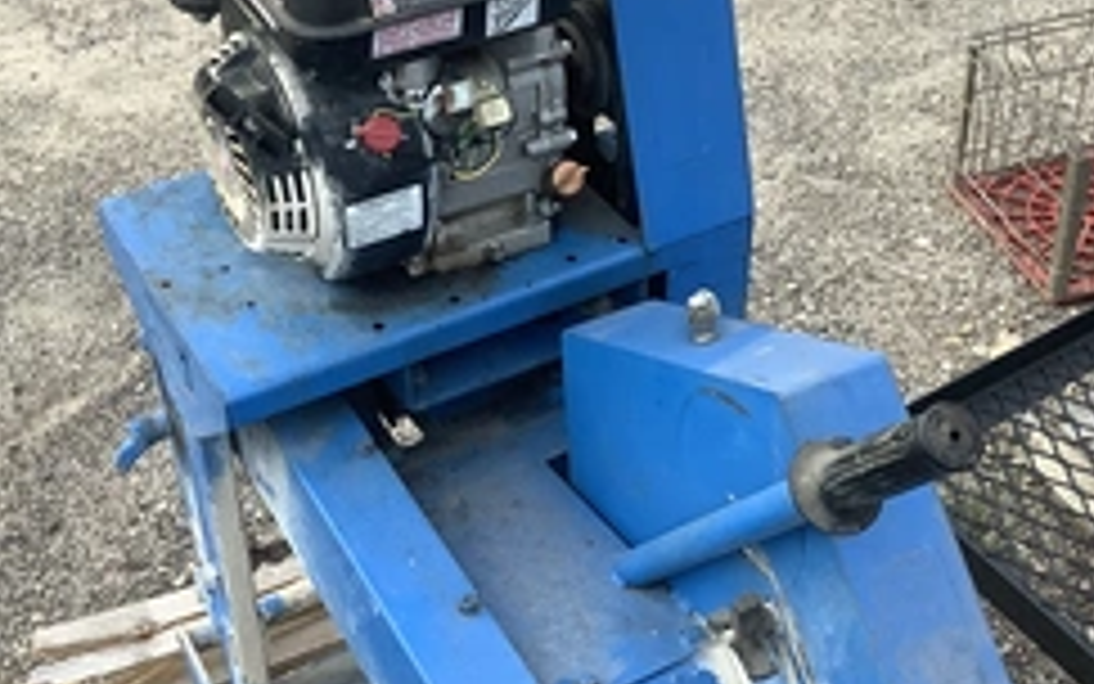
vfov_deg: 23.9
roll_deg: +3.6
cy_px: 270
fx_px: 1610
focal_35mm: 54
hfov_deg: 37.5
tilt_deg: -39.7
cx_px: 536
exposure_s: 1/120
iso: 64
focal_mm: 3.3
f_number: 2.4
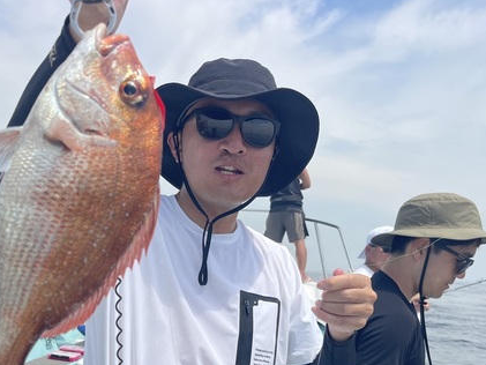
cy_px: 267
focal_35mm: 38
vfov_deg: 37.0
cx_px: 162
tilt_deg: -1.9
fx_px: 534
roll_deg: -4.2
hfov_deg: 48.1
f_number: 1.6
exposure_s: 1/4348
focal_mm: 5.1
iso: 32
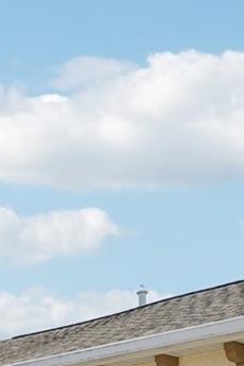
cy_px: 533
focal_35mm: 74
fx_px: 752
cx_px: 1
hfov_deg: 18.0
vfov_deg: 22.8
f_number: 8
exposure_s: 1/125
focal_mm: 16
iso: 50
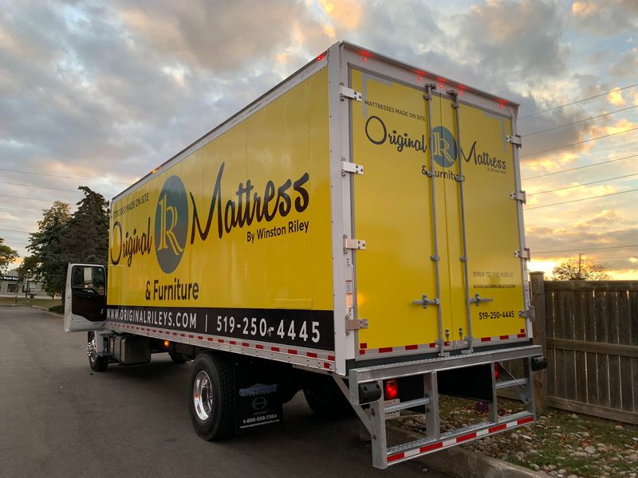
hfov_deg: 67.3
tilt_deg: +5.1
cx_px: 319
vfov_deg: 53.1
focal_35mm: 26
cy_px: 239
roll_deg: +2.8
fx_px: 479
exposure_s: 1/122
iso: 32
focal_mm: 4.25
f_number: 1.8
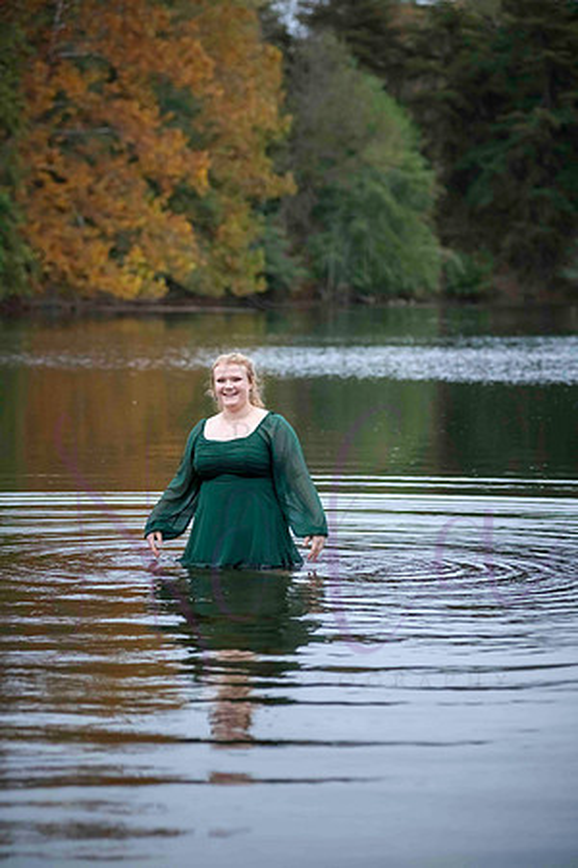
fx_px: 2890
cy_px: 434
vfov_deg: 17.1
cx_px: 289
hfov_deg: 11.4
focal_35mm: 120
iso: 1600
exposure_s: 1/320
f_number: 4
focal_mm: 120
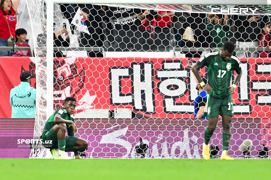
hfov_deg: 5.2
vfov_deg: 3.4
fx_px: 3011
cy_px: 90
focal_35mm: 400
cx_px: 136
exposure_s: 1/1000
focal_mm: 400
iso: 1600
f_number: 2.8
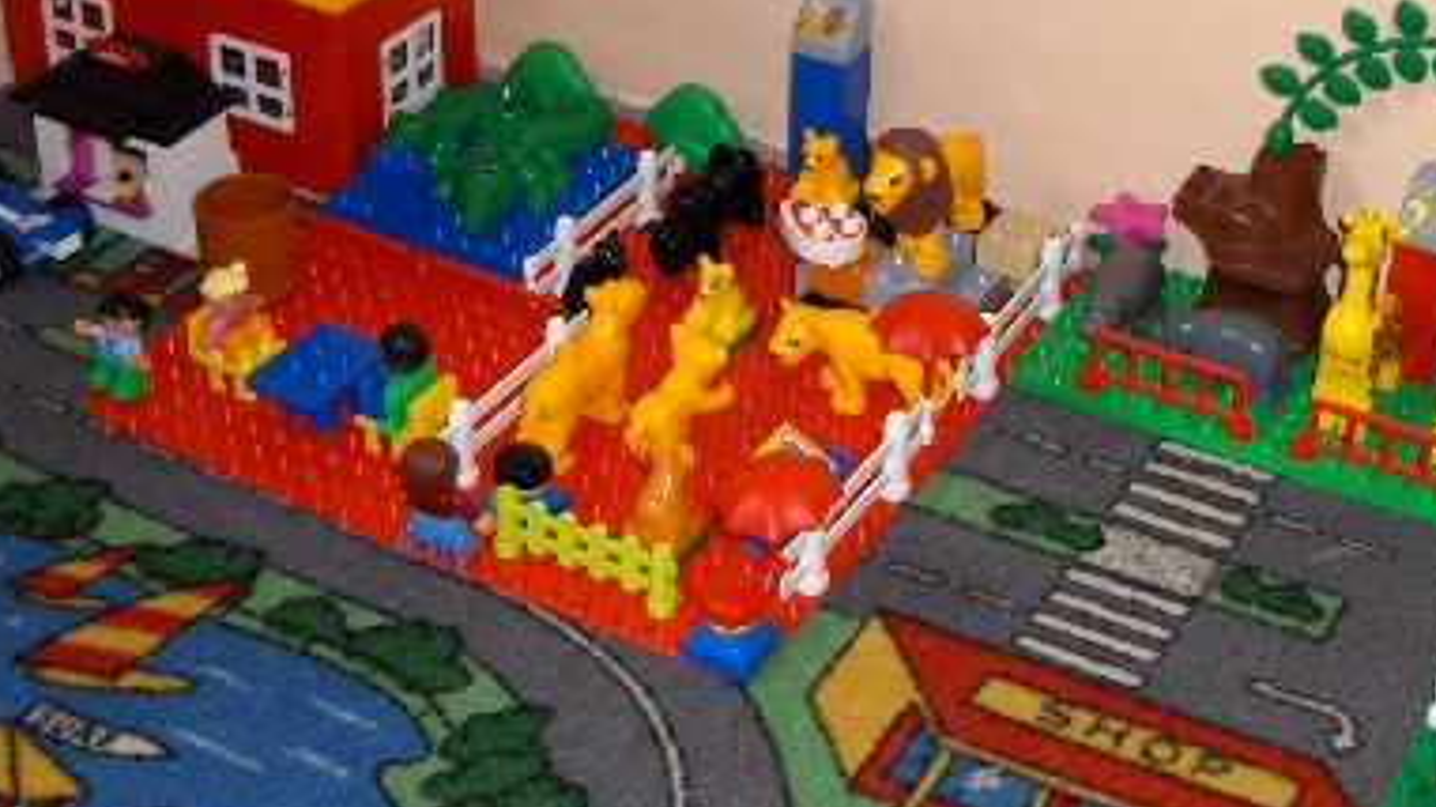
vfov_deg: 18.5
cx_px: 799
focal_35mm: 64
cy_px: 113
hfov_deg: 32.8
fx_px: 2436
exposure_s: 1/60
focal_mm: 5.8
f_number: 2.6
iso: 100
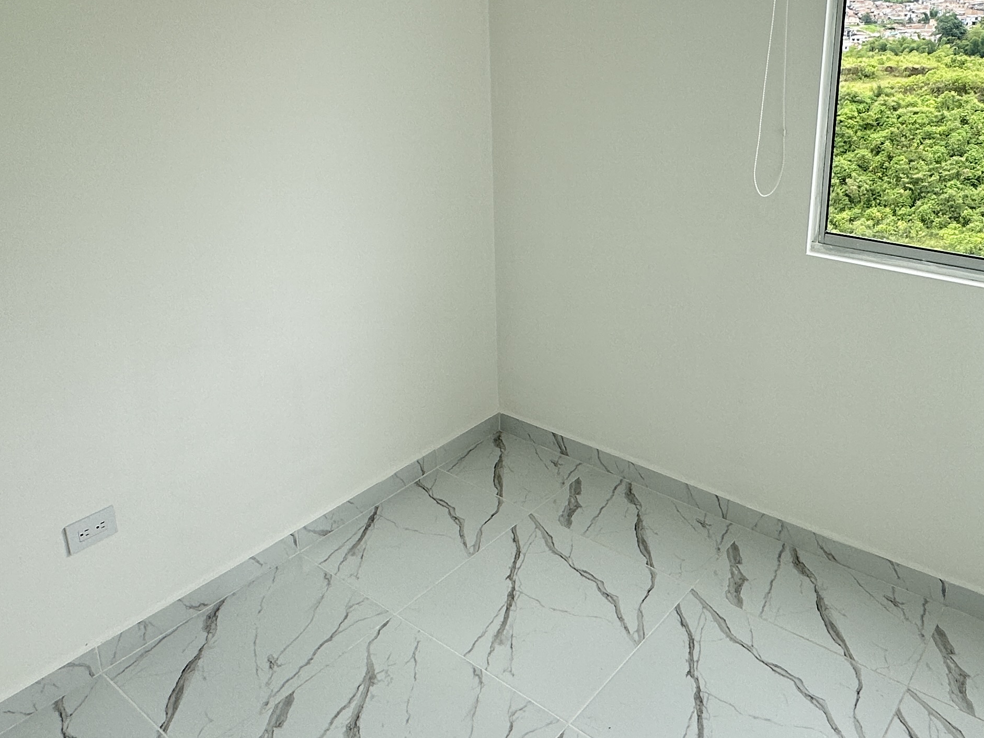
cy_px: 243
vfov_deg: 46.0
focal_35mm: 30
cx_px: 548
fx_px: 853
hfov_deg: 59.8
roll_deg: +0.5
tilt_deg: -16.9
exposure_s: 1/188
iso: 40
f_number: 2.2
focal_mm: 2.22
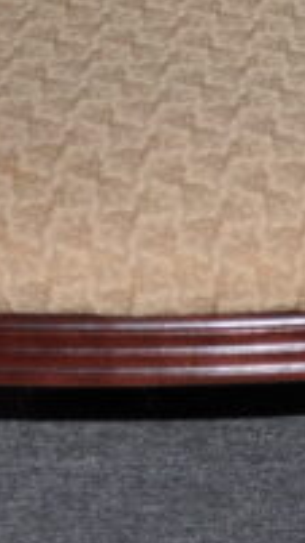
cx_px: 661
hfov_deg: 5.9
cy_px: -146
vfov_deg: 10.6
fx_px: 2872
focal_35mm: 200
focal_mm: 25
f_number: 4
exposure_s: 1/60
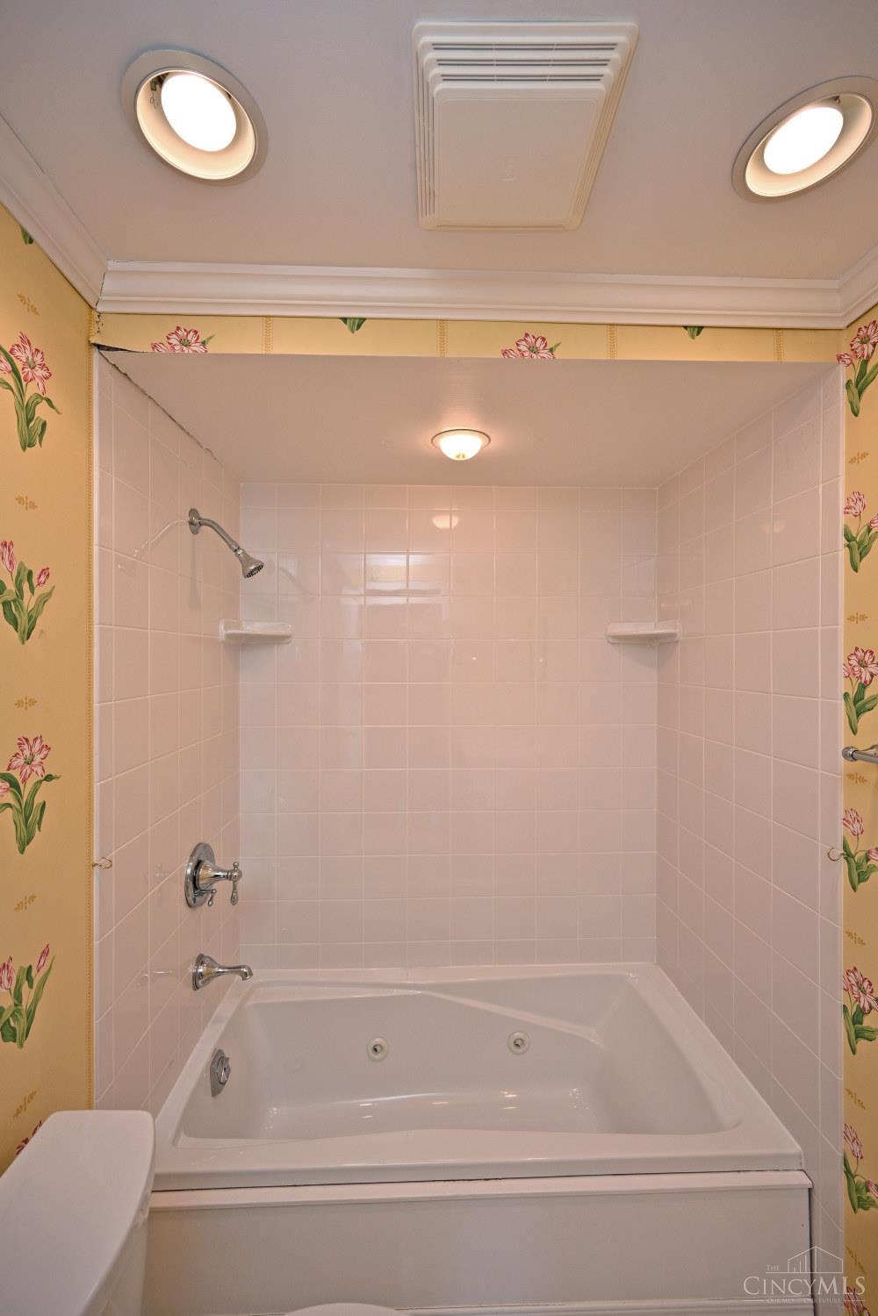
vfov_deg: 104.3
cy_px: 658
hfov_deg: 81.2
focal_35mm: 14
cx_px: 439
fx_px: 512
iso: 200
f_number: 4.5
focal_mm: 14
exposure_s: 1/80
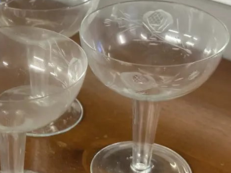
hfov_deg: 18.4
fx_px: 701
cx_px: 14
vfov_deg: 14.1
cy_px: 100
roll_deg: +1.8
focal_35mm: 105
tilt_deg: -32.1
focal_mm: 6.86
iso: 250
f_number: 1.78
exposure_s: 1/50
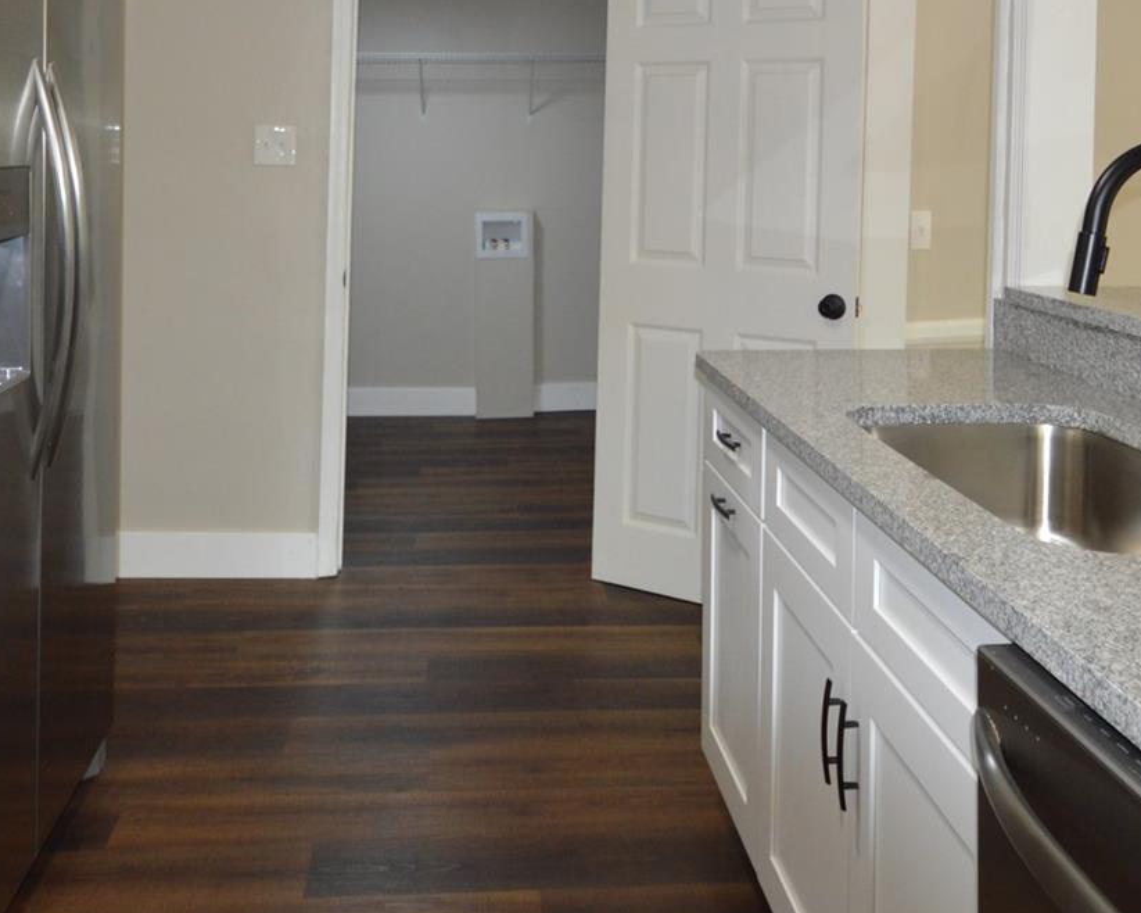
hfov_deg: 51.5
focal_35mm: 35
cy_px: 184
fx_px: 1182
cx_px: 607
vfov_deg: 40.5
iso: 400
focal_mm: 10
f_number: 4
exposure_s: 1/60
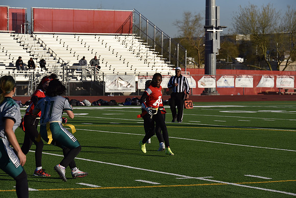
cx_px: 148
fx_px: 1151
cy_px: 99
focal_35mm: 140
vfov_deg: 9.8
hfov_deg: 14.7
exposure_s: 1/4000
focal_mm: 140
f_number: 5.6
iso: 560
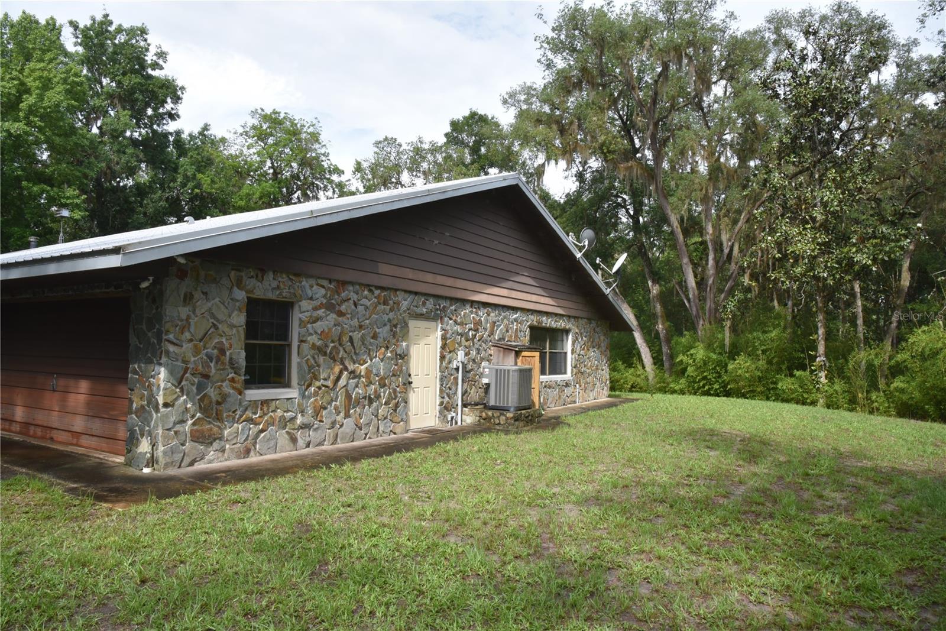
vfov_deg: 53.1
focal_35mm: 24
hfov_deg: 73.7
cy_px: 316
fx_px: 631
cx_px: 473
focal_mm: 24
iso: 1250
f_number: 22
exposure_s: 1/200
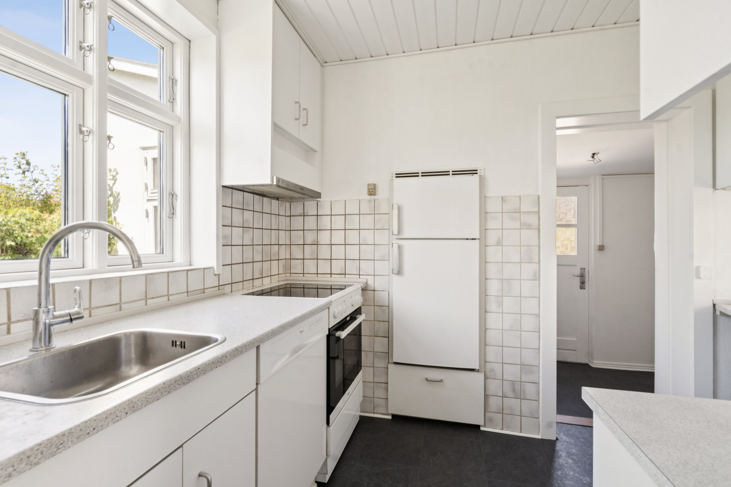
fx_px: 325
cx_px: 366
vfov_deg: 73.7
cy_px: 244
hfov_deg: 96.7
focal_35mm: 16
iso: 800
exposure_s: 1/60
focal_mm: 16
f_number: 8
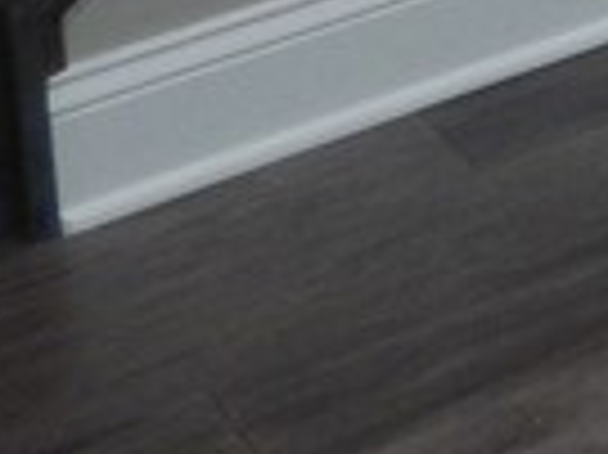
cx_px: 2234
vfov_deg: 7.0
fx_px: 3071
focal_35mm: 175
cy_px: -1164
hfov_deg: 8.1
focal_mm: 4
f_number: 3
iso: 220
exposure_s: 1/30
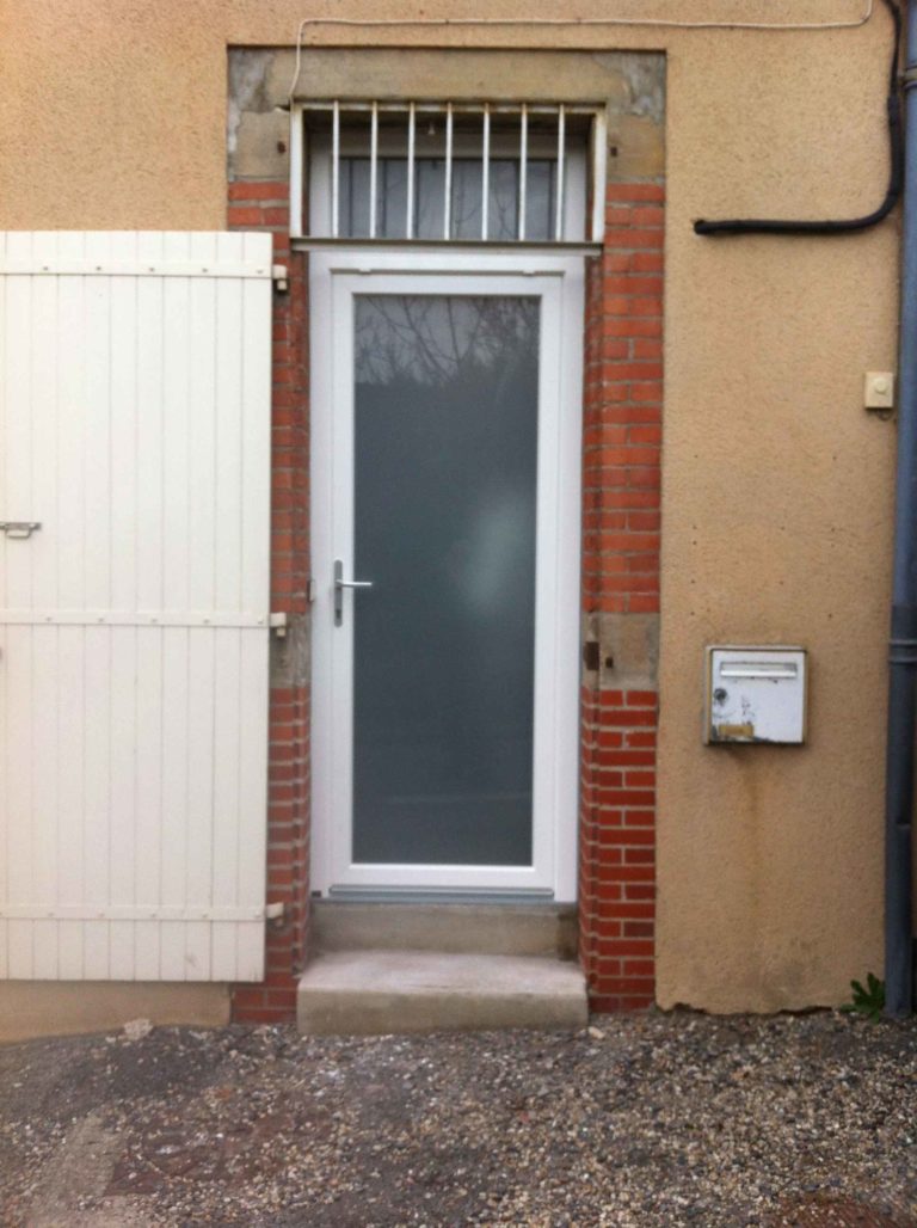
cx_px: 458
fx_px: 1239
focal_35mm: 35
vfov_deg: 52.7
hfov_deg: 40.6
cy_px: 614
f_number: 2.8
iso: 80
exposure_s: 1/177
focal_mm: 3.85
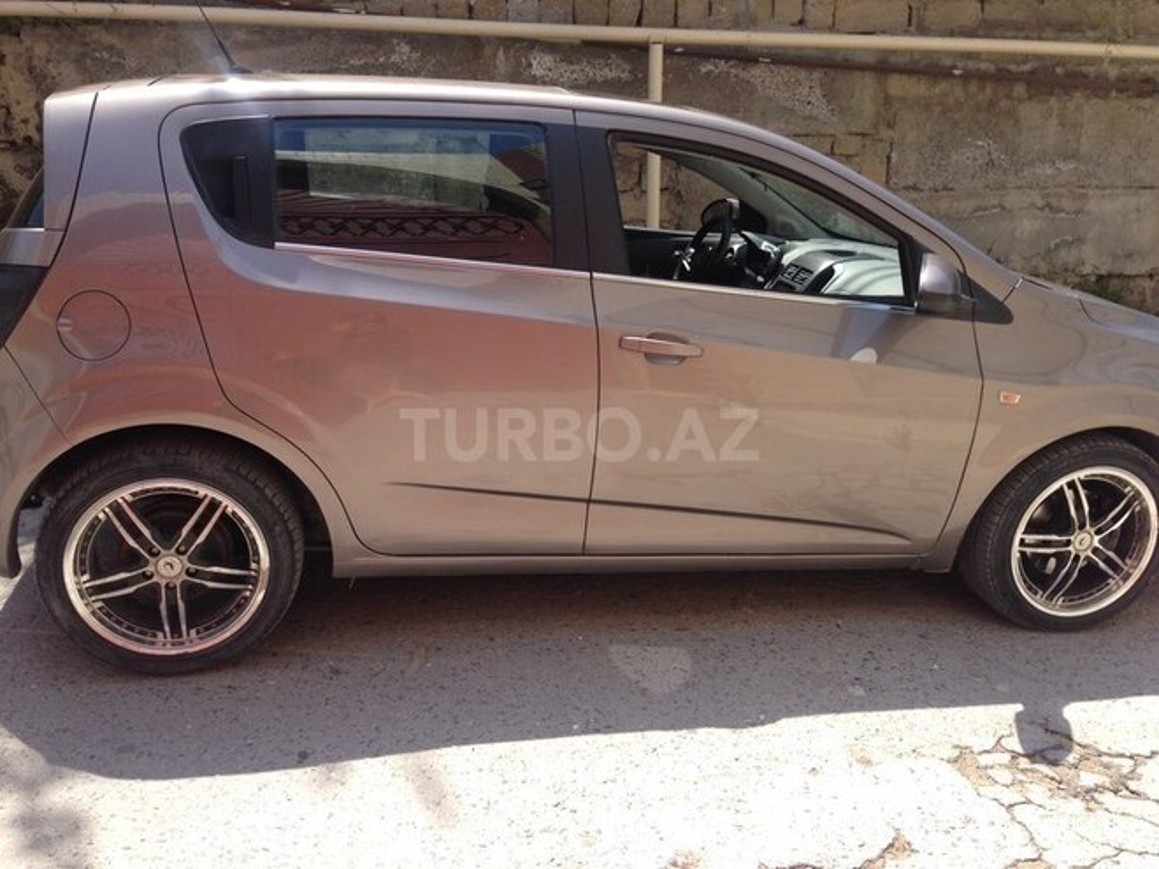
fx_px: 1105
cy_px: 434
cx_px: 580
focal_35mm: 33
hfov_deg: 55.4
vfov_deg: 42.9
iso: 50
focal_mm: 4.12
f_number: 2.4
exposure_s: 1/645
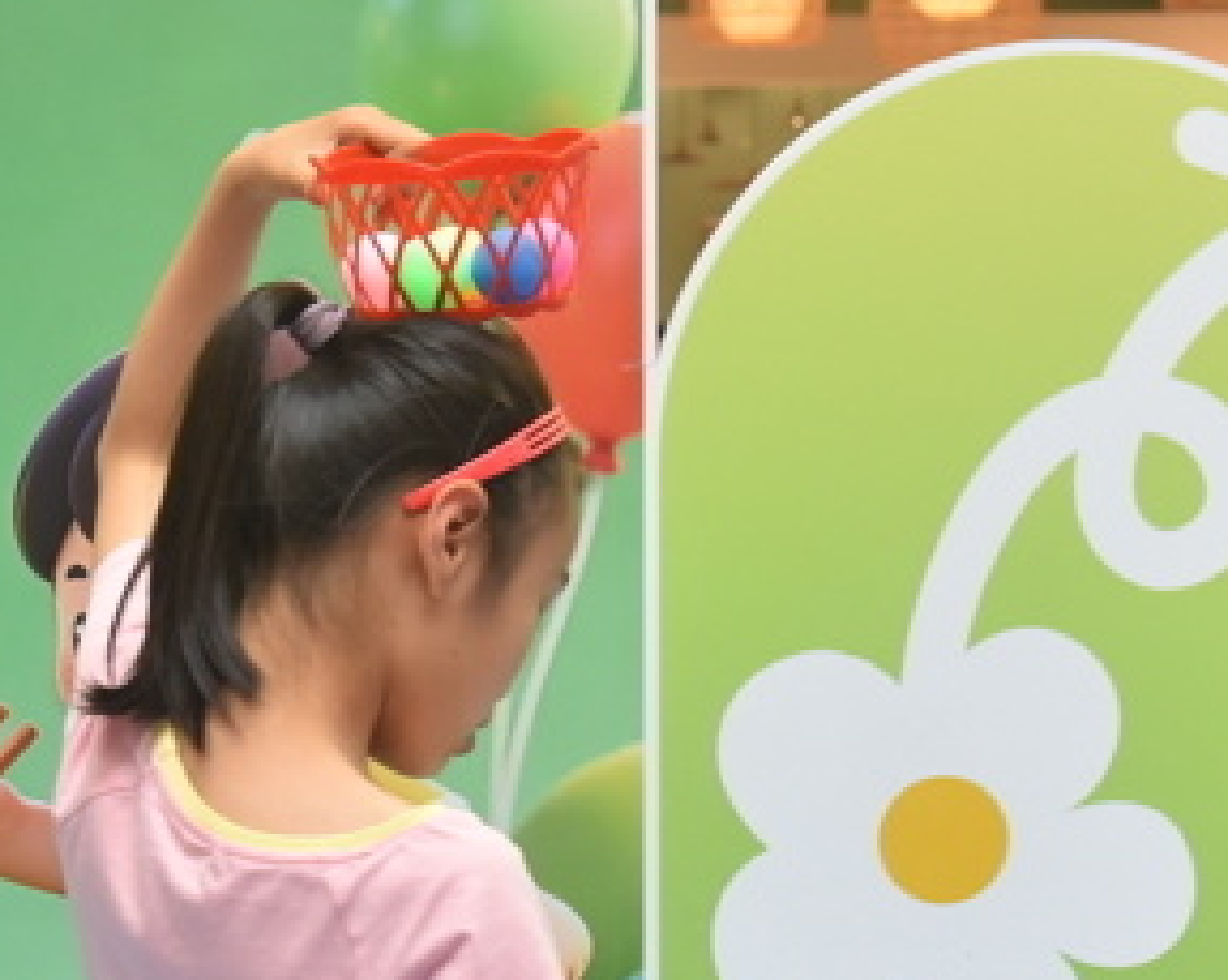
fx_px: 4066
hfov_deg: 17.0
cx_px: 193
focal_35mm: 112
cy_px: 344
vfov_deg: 13.7
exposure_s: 1/80
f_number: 4.5
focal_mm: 38
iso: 1600
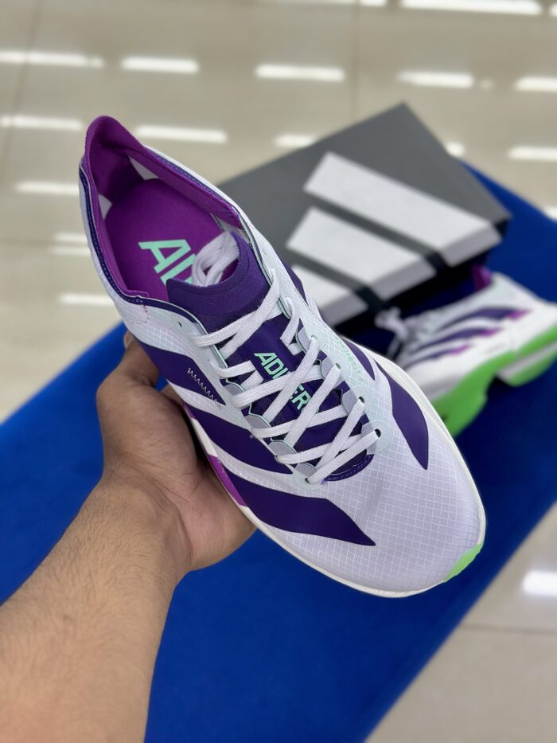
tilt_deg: -58.3
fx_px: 1030
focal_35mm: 48
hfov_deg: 30.3
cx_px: 278
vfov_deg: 39.7
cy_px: 372
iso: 80
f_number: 1.78
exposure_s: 1/124
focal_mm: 6.86
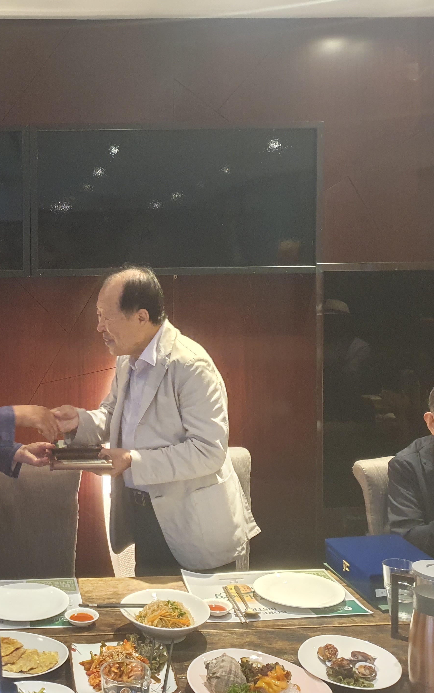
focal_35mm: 39
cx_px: 56
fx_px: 738
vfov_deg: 50.4
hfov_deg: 31.5
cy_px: 333
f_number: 1.5
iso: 400
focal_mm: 4.32
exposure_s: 1/40
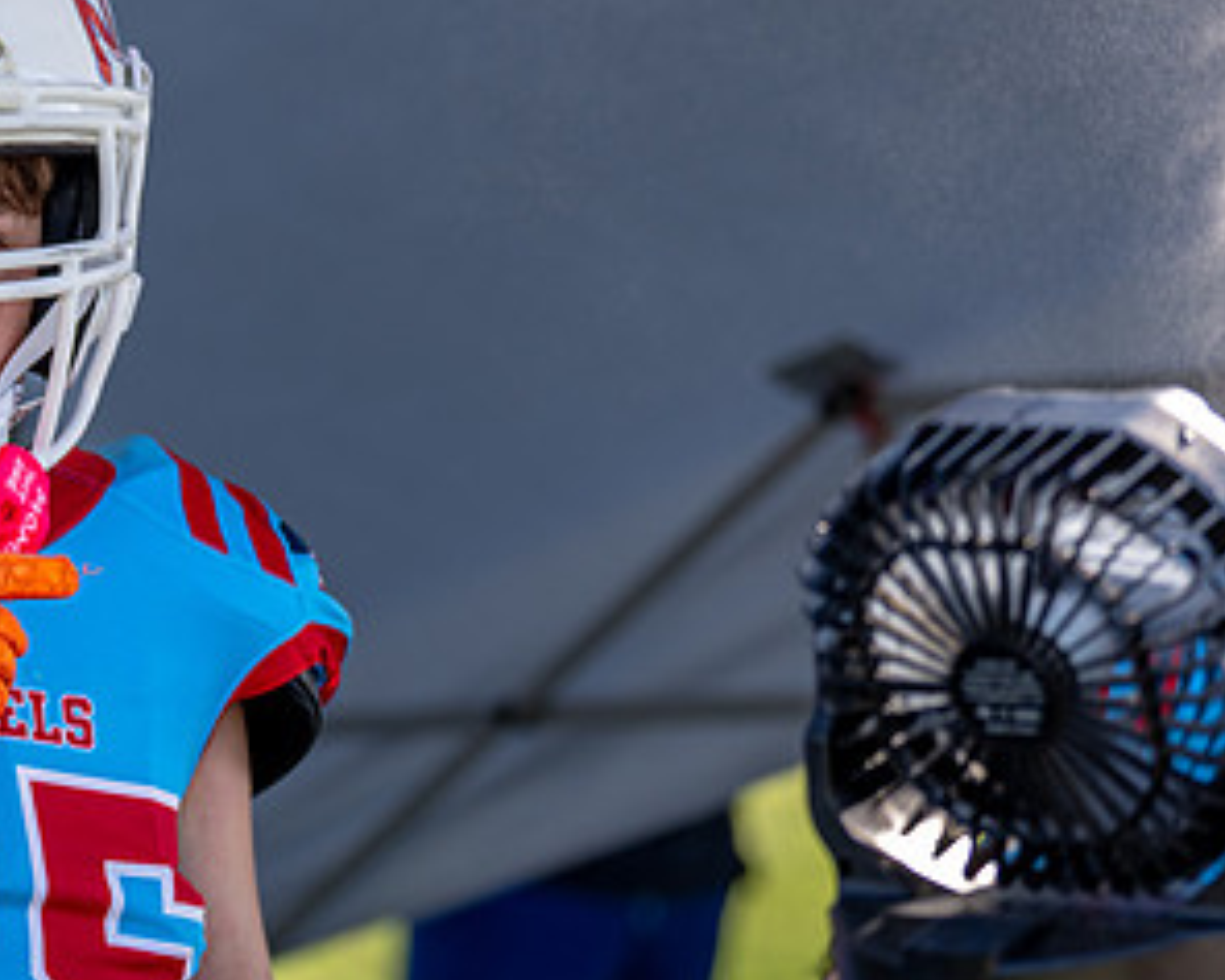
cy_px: 543
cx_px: 3
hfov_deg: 8.7
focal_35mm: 221
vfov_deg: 7.0
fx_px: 8015
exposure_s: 1/800
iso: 125
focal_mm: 90
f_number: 2.8
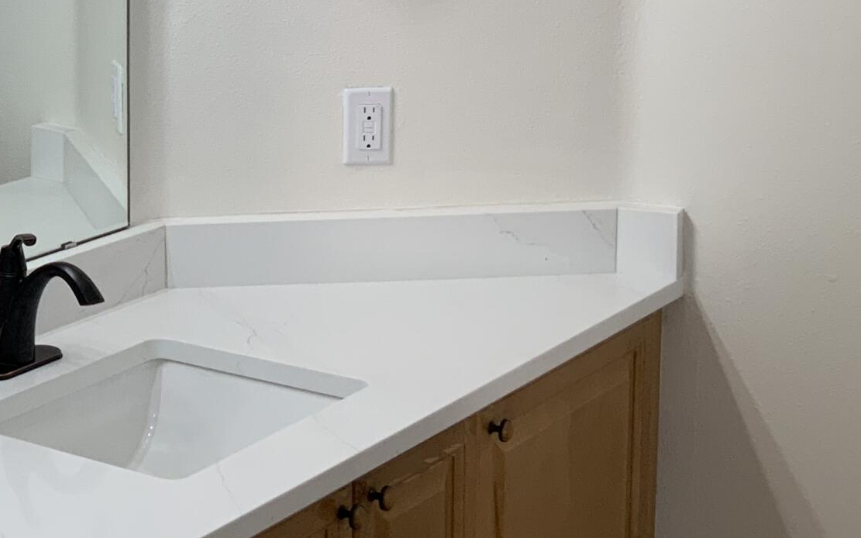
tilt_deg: -10.3
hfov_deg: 22.4
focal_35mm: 83
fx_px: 1947
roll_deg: +2.1
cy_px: 80
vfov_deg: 15.6
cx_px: -246
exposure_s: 1/120
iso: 50
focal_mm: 3
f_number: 1.8
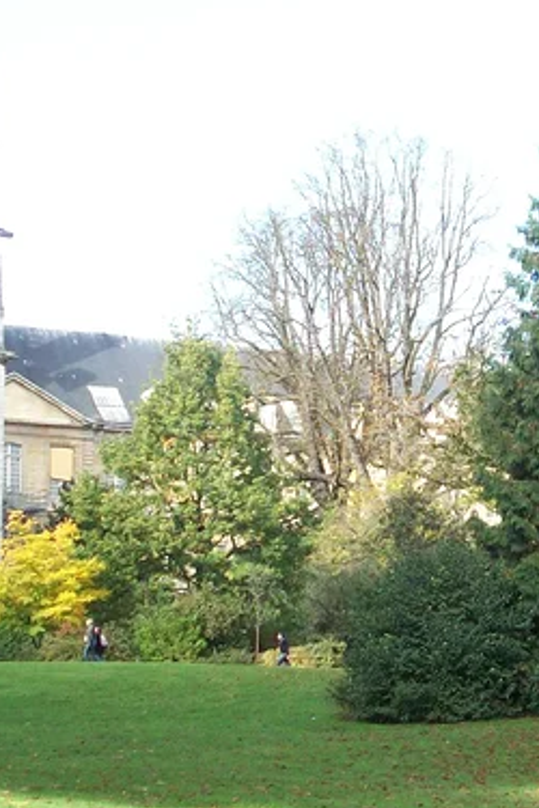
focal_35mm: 82
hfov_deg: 16.6
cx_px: 386
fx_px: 1841
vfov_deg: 24.8
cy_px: 431
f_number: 2.8
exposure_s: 1/163
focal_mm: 6.2
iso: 80
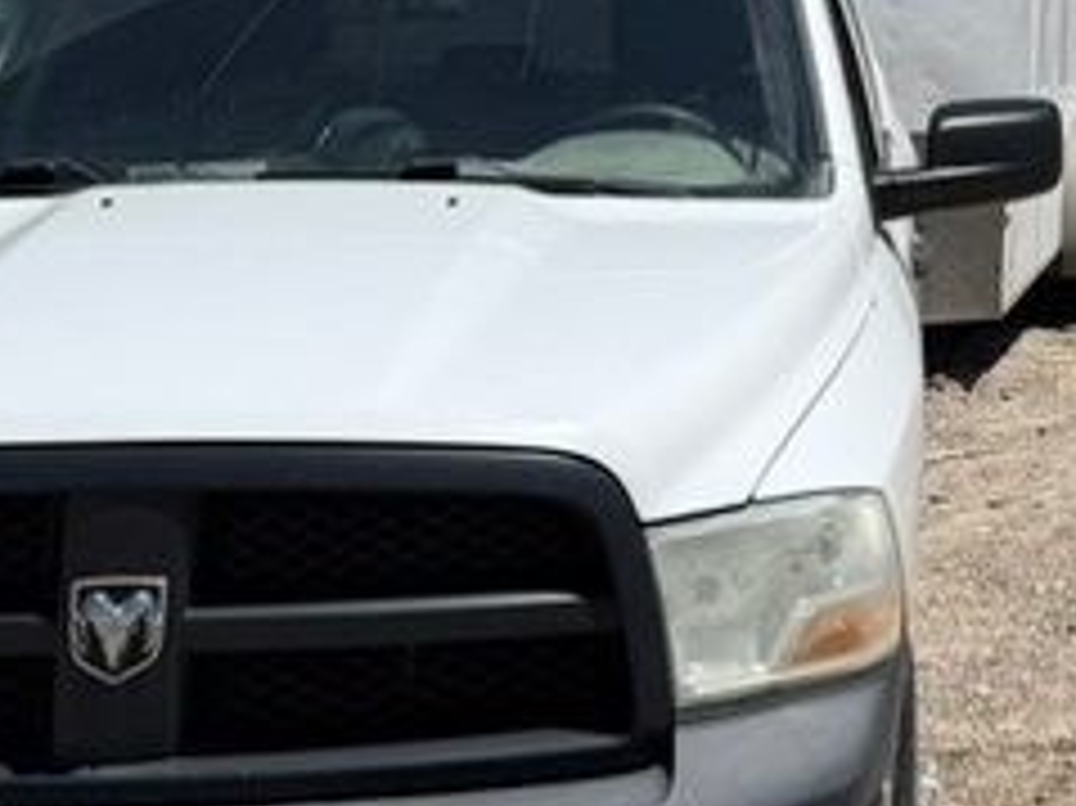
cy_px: -743
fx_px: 3200
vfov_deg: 12.8
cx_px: 1387
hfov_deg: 17.9
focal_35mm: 103
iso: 80
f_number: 1.78
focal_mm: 6.76
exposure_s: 1/6173
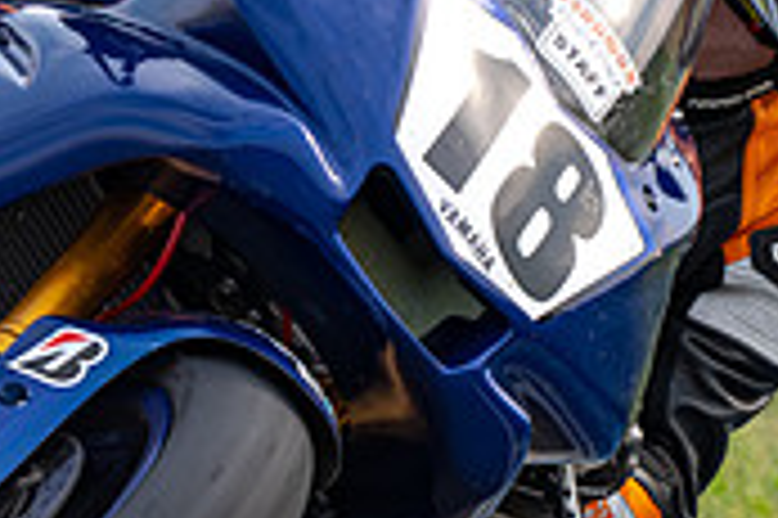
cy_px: 224
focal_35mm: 2393
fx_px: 51665
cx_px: 198
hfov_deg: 0.9
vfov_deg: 0.6
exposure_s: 1/1250
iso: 640
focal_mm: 600
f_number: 6.3
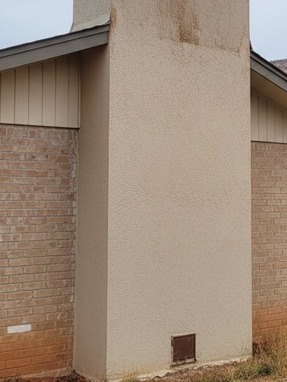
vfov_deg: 41.5
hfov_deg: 31.7
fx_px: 497
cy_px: 123
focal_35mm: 45
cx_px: 208
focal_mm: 6.4
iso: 1019
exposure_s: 1/1260
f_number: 1.8
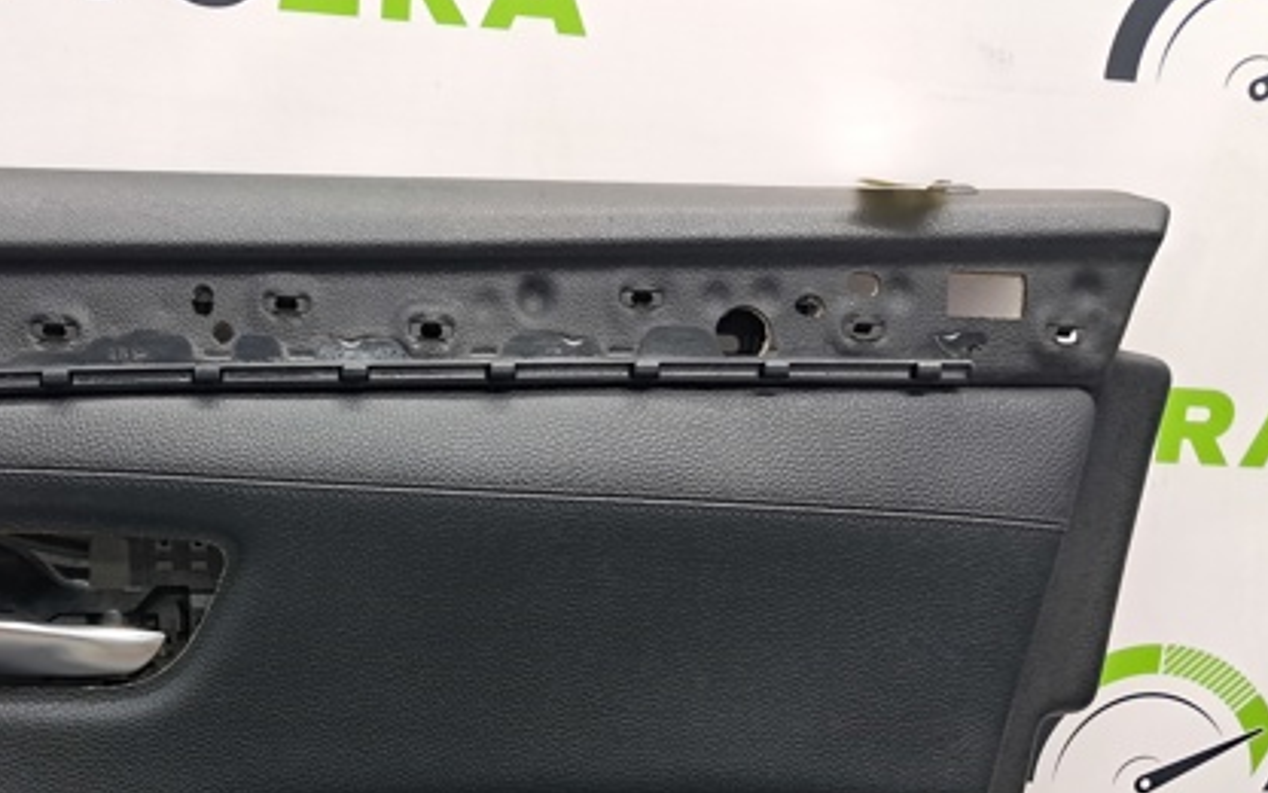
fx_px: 1521
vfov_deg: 28.1
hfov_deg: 44.5
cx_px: 405
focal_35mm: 44
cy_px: 709
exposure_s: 1/50
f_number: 1.8
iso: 160
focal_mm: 4
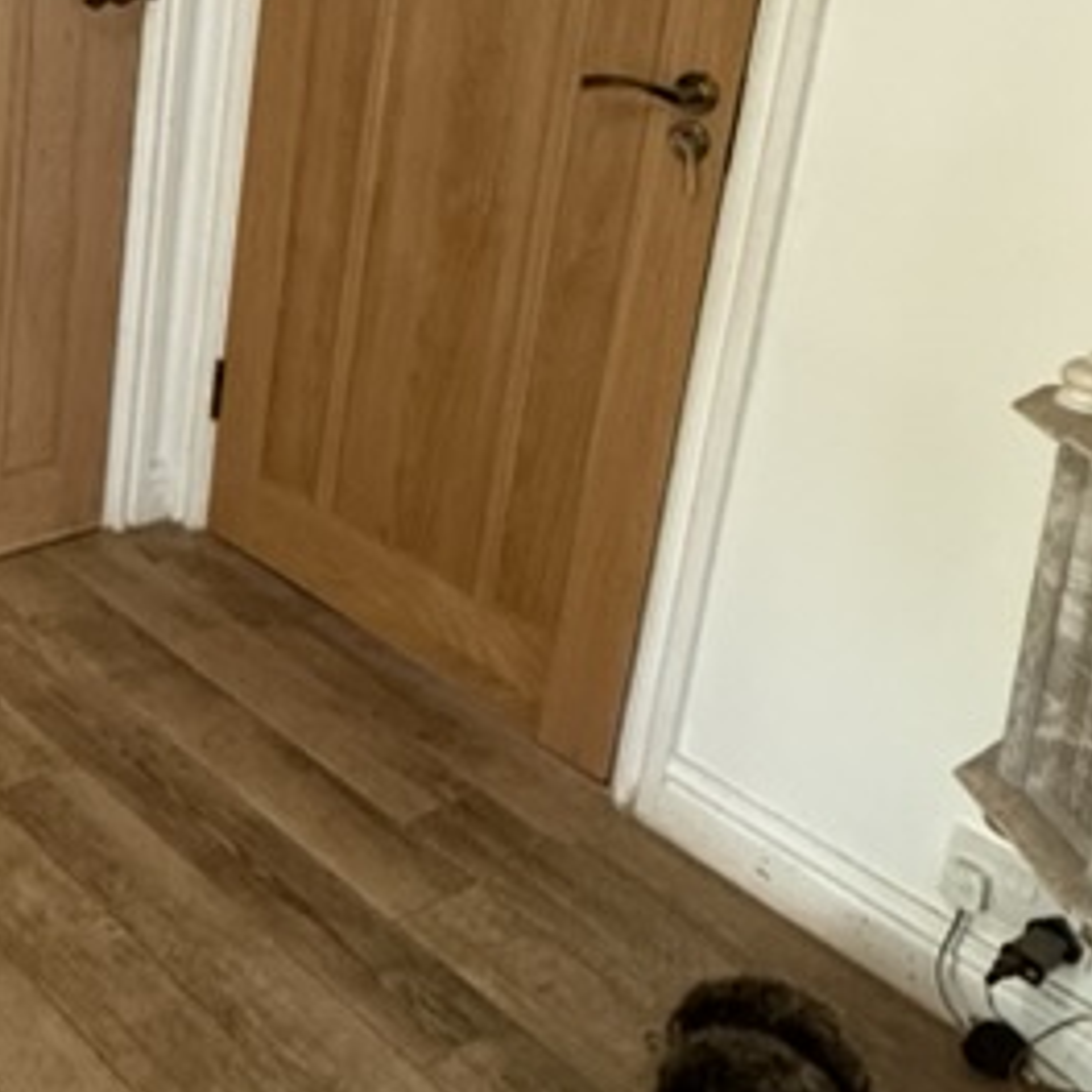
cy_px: 149
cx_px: -290
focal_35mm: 48
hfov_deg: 29.3
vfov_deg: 33.8
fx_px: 1713
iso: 500
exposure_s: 1/50
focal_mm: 2.22
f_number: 2.2
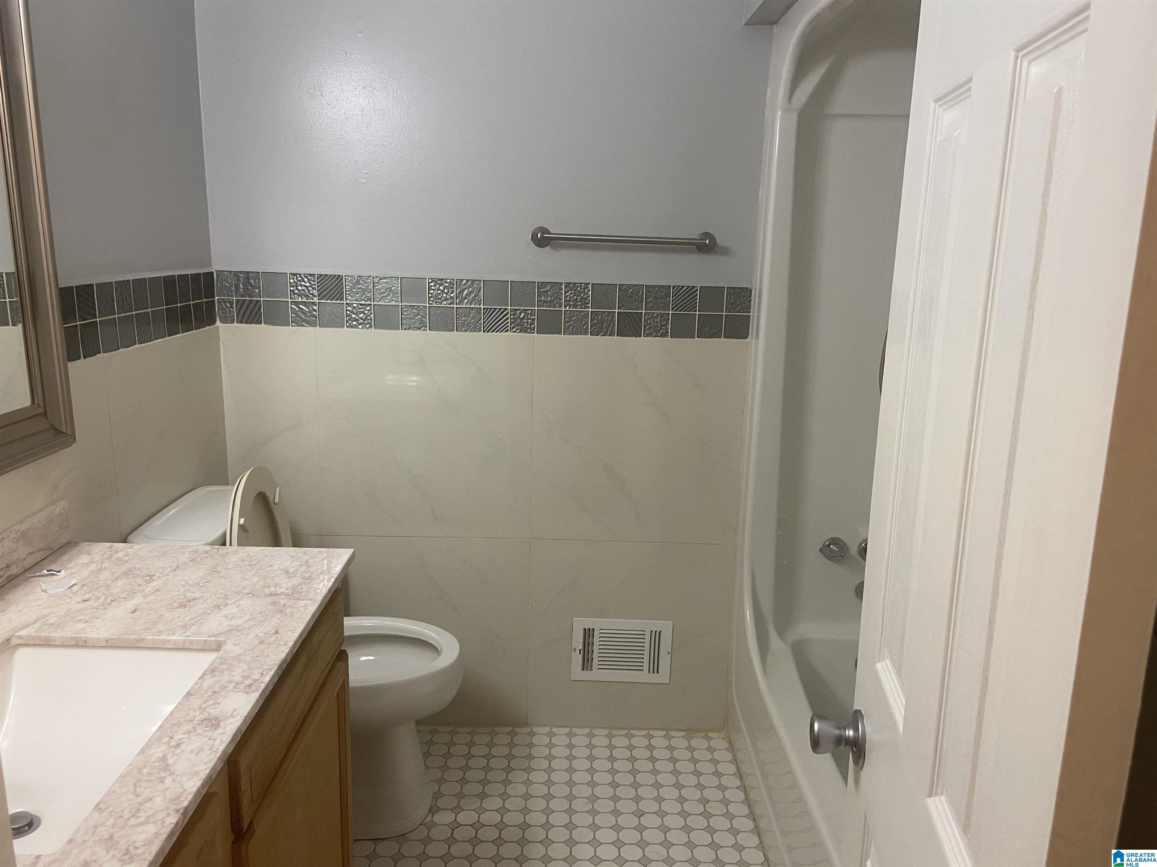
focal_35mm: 26
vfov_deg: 53.1
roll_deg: -0.6
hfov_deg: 67.3
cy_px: 434
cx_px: 578
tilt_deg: -15.6
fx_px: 869
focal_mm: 4.25
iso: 100
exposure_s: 1/60
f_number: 1.8
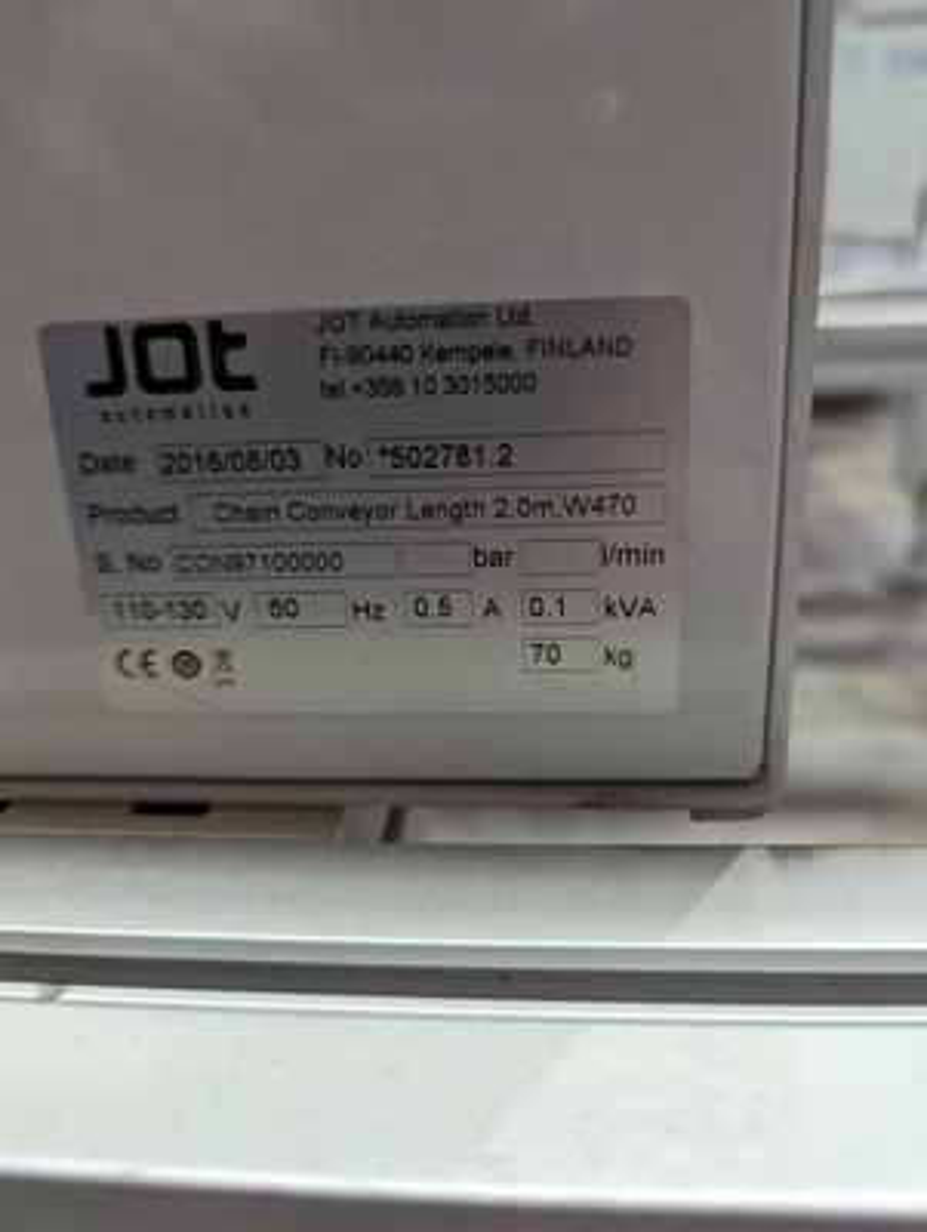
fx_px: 855
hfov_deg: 56.9
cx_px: 464
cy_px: 616
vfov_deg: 71.5
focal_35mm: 24
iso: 1271
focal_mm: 6.81
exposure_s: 1/191
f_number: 1.85
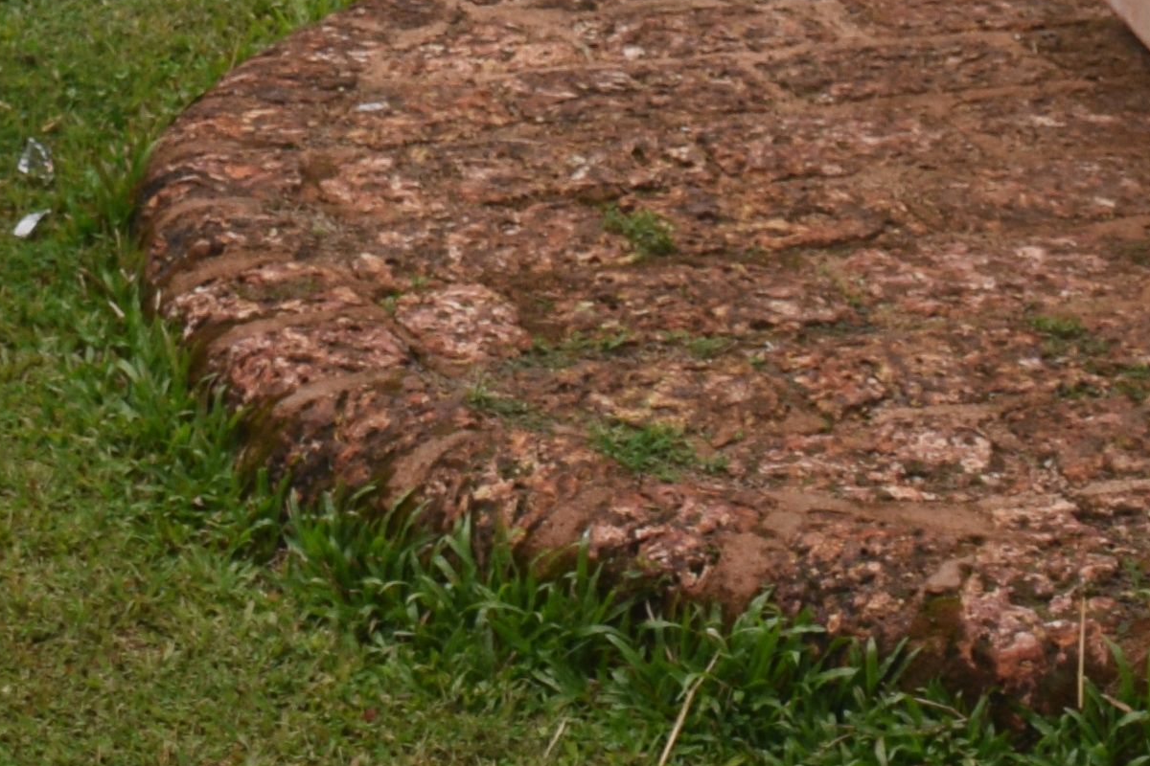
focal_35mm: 135
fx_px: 4312
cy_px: -1068
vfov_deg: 9.1
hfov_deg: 15.1
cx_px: 306
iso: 400
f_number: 5.6
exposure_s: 1/125
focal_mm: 18
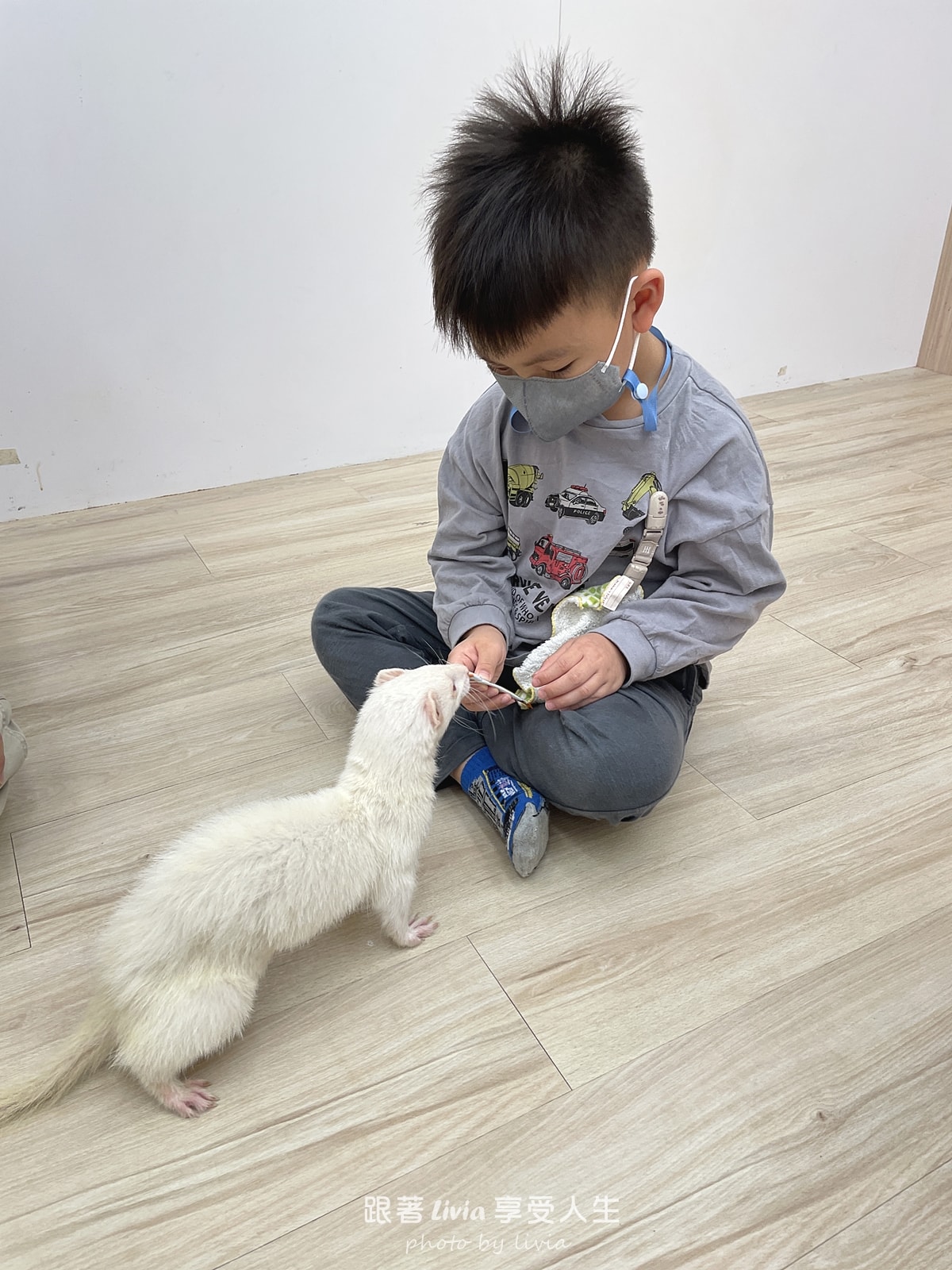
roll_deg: -0.7
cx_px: 476
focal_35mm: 26
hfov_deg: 53.1
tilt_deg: -29.4
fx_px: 953
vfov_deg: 67.3
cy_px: 635
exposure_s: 1/120
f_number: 1.6
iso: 50
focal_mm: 4.2
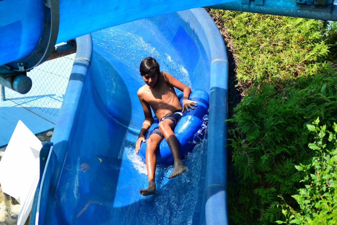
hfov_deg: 19.5
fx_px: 983
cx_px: 168
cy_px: 112
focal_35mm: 105
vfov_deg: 13.0
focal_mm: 70
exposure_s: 1/1250
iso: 360
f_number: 4
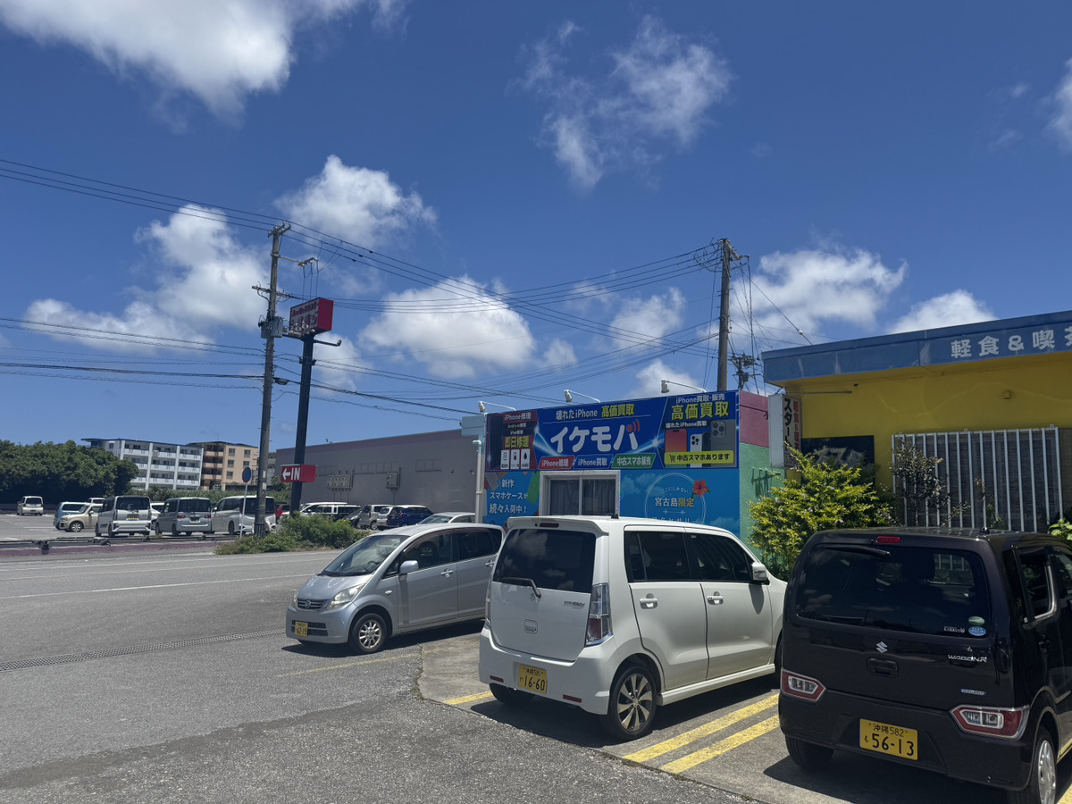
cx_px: 536
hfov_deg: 71.6
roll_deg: -2.0
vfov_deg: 56.8
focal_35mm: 24
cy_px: 402
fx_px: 743
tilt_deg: +8.3
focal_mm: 6.76
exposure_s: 1/6410
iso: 80
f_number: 1.78
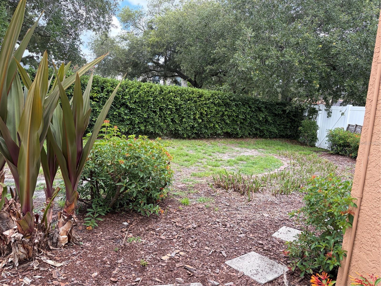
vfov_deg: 53.1
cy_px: 143
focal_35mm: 26
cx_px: 190
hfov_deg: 67.3
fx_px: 286
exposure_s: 1/601
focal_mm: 5.96
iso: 64
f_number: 1.6
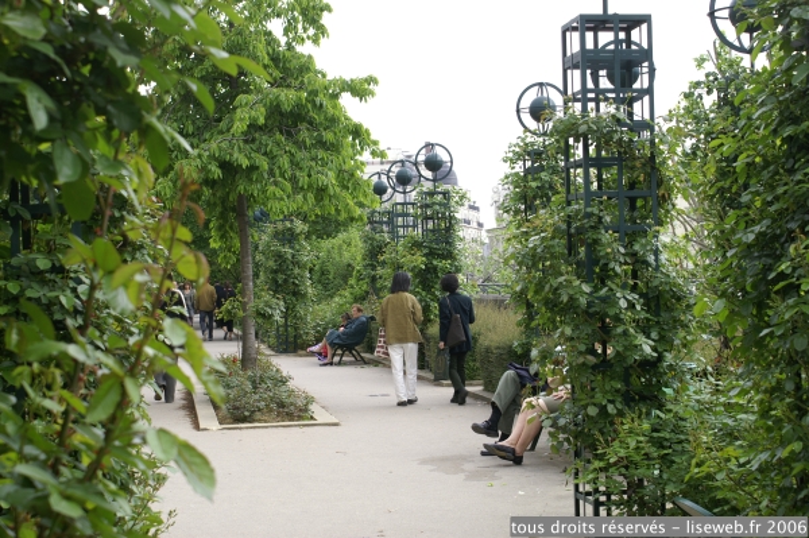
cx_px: 404
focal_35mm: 68
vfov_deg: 20.1
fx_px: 1516
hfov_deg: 29.9
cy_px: 269
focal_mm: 45
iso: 100
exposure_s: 1/60
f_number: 8
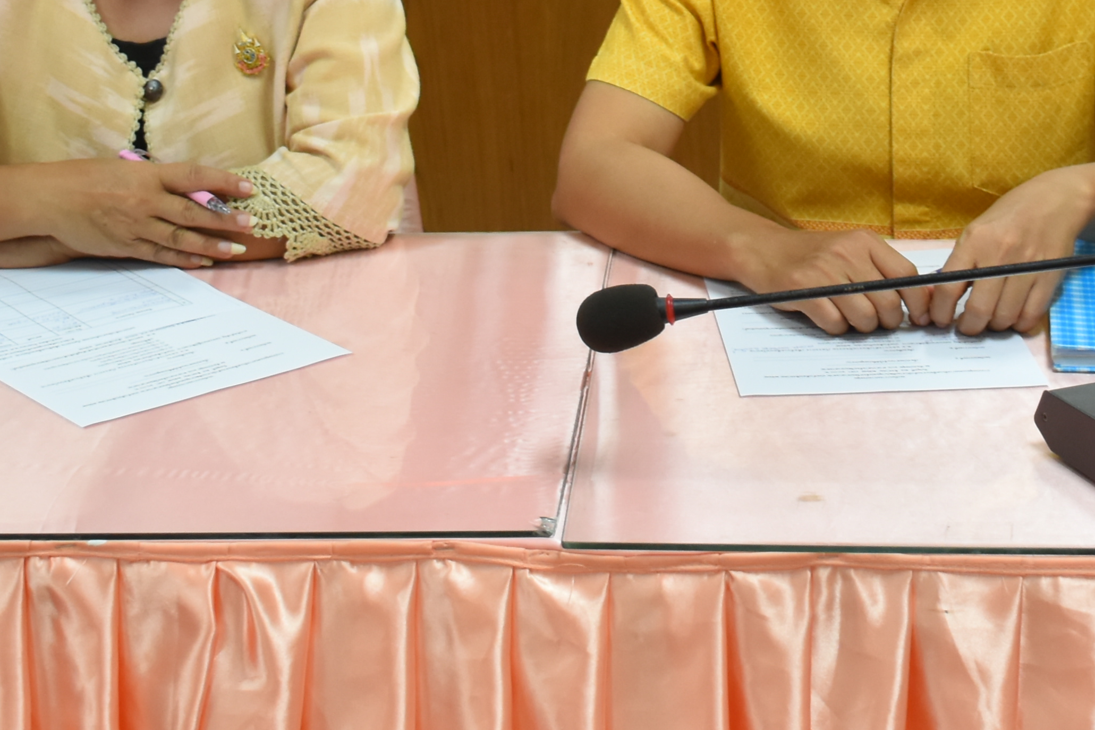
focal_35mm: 100
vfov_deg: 13.2
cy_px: -190
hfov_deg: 20.3
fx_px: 3055
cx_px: 723
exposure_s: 1/60
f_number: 4
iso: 560
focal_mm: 23
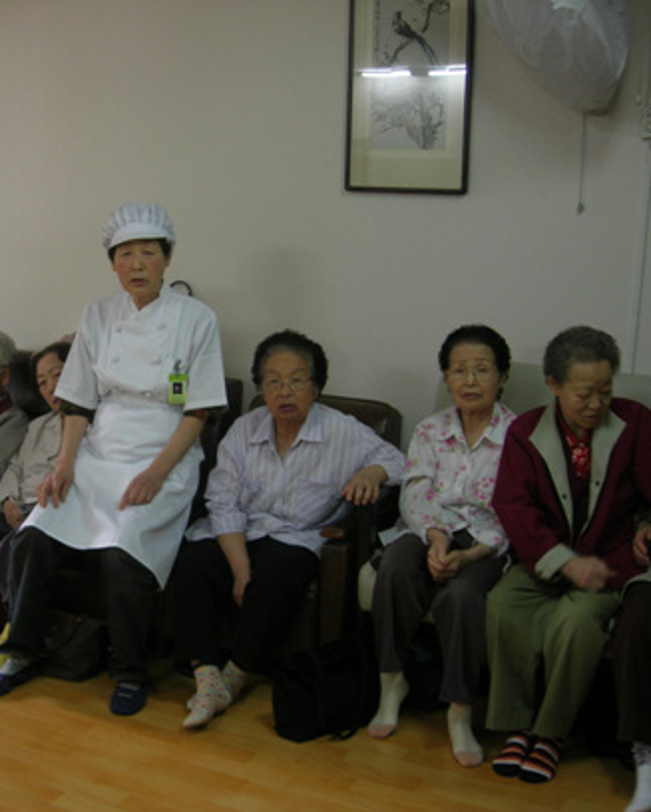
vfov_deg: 37.3
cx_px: 119
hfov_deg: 29.5
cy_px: 407
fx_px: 1203
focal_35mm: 50
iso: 64
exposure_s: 1/20.1
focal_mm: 7.8
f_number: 2.8
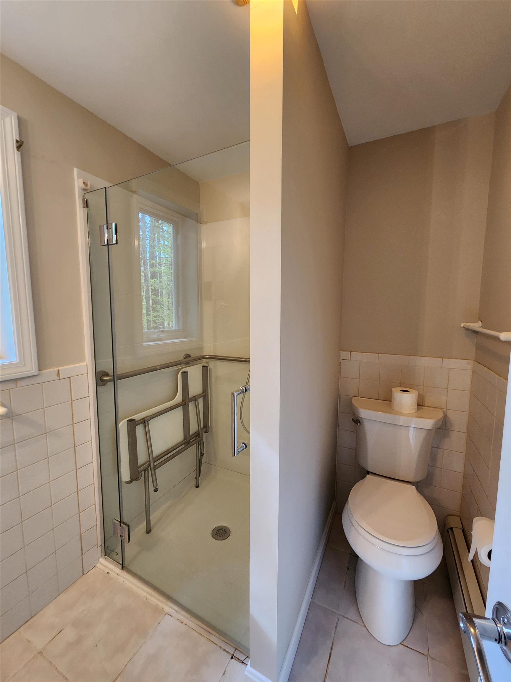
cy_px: 341
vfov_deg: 106.2
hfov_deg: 89.9
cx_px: 256
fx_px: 256
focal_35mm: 13
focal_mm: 2.2
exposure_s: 1/40
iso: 320
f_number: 2.2
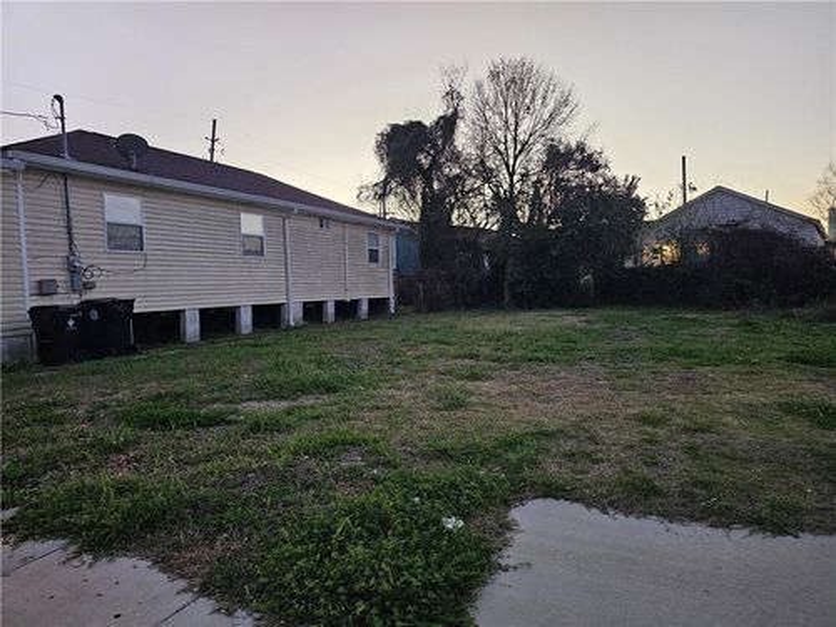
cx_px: 418
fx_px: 555
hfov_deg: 73.9
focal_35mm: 23
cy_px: 314
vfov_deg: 58.9
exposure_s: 1/120
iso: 640
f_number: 1.7
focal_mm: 6.3
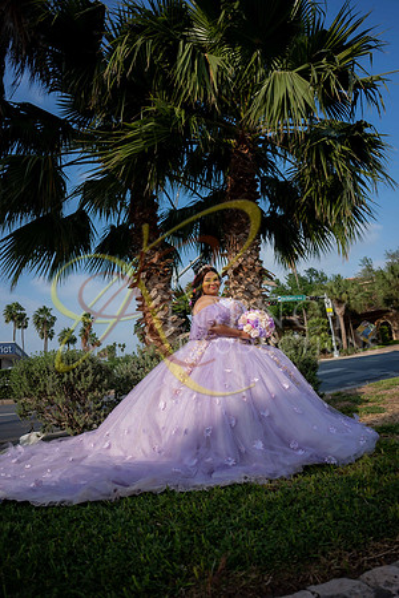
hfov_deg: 61.9
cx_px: 200
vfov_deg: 84.0
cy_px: 299
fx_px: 332
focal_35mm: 20
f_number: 2.8
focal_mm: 20
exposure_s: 1/1600
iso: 125
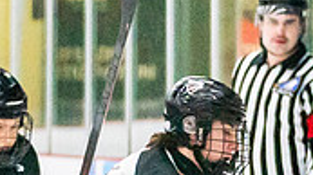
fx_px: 7671
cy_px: 519
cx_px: 196
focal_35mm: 925
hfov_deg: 2.3
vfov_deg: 1.3
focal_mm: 125
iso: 3200
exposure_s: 1/1250
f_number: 2.8
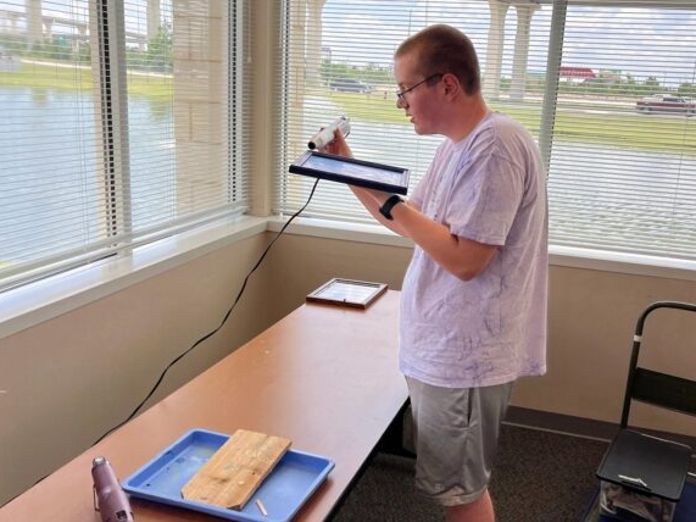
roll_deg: -3.5
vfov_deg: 40.7
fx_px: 704
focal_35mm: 35
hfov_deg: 52.4
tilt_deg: -13.8
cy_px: 260
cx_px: 403
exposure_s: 1/515
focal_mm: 5.1
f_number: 1.6
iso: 50
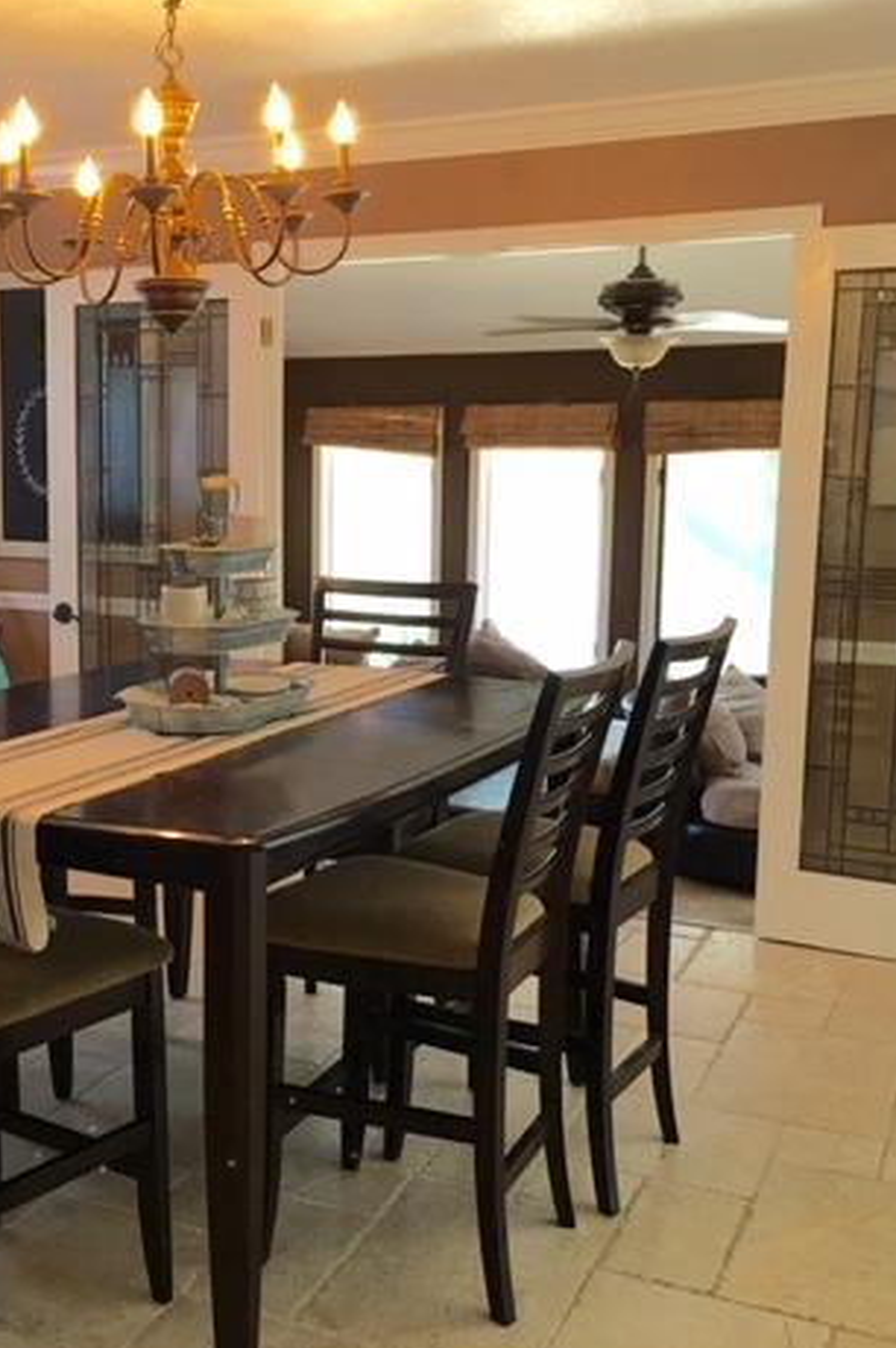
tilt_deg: -7.8
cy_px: 665
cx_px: 220
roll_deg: -0.3
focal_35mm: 42
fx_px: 1570
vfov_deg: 46.4
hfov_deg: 31.3
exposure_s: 1/15
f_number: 2.2
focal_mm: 4.15
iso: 50
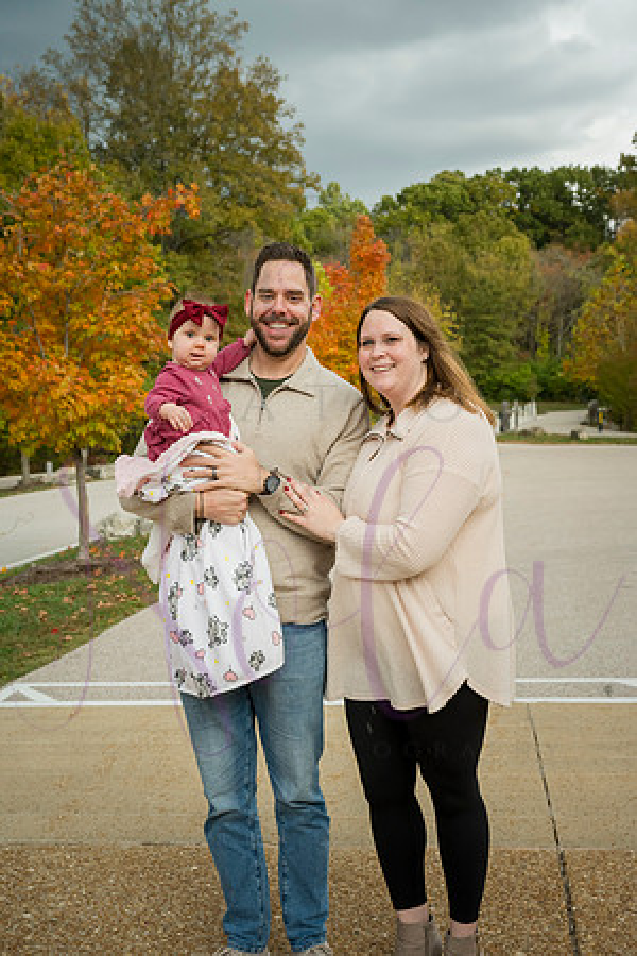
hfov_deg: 29.2
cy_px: 478
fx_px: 1221
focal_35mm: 46
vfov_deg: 42.7
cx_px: 318
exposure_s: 1/500
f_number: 5.6
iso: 400
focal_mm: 46
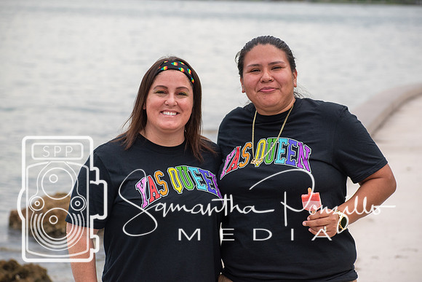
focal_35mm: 158
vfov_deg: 8.7
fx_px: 1847
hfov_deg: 13.0
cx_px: 211
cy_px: 141
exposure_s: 1/500
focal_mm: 105
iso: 250
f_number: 5.6
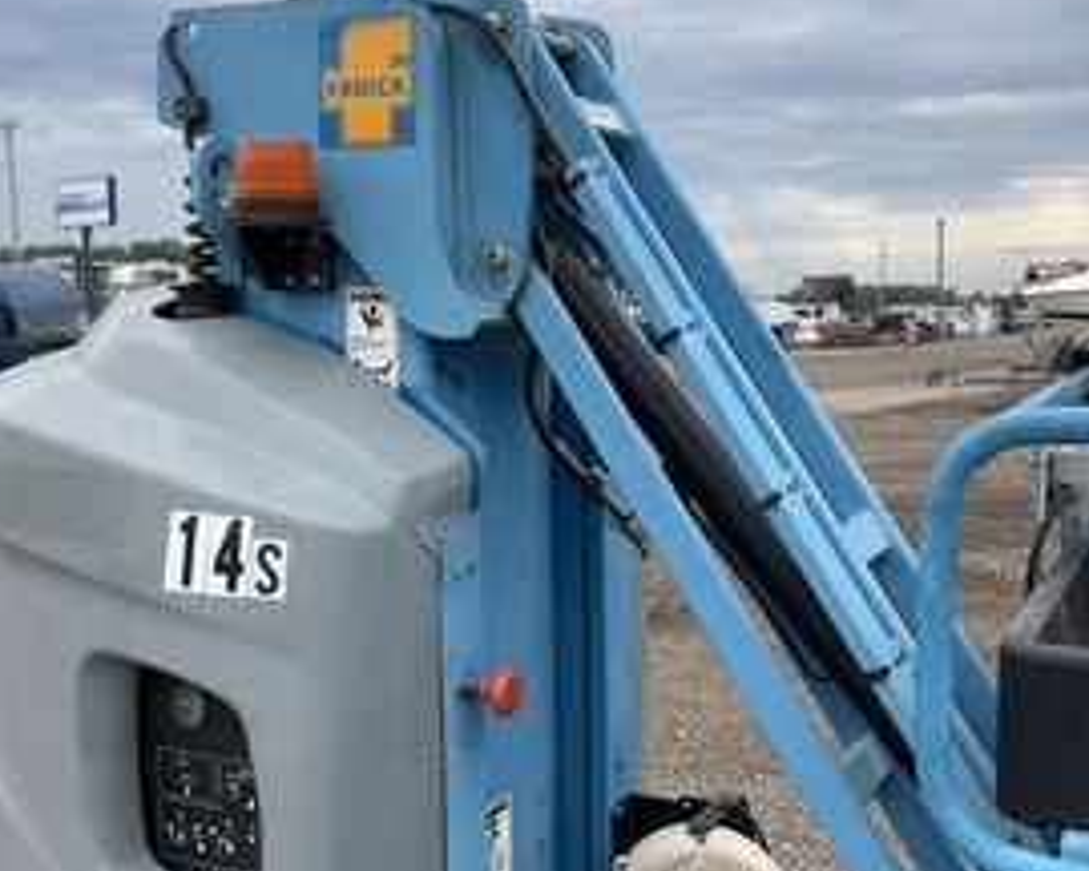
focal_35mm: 42
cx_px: 544
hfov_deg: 43.8
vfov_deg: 35.7
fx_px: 1354
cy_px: 411
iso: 25
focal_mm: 3
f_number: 1.8
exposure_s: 1/674
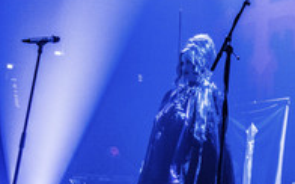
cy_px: 95
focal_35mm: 61
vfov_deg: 21.2
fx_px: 490
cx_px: 326
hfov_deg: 30.0
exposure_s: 1/250
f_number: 2.8
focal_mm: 26
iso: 3200
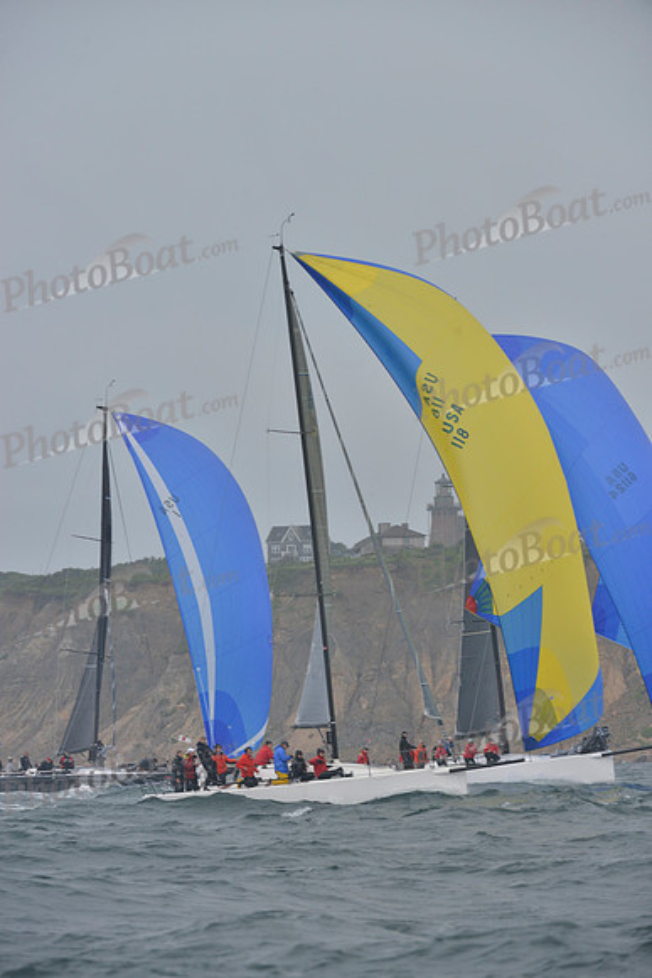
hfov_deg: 6.2
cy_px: 489
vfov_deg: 9.4
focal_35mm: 220
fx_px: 5973
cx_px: 326
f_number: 8
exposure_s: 1/800
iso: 400
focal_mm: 220
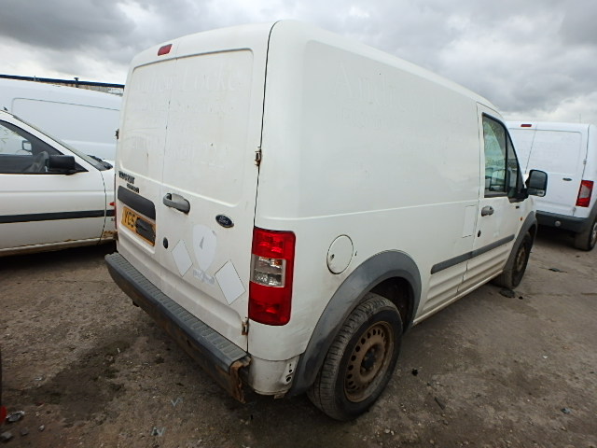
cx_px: 298
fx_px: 362
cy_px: 224
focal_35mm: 21
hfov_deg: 79.0
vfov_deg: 63.4
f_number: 3.5
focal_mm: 3.7
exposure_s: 1/640
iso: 125
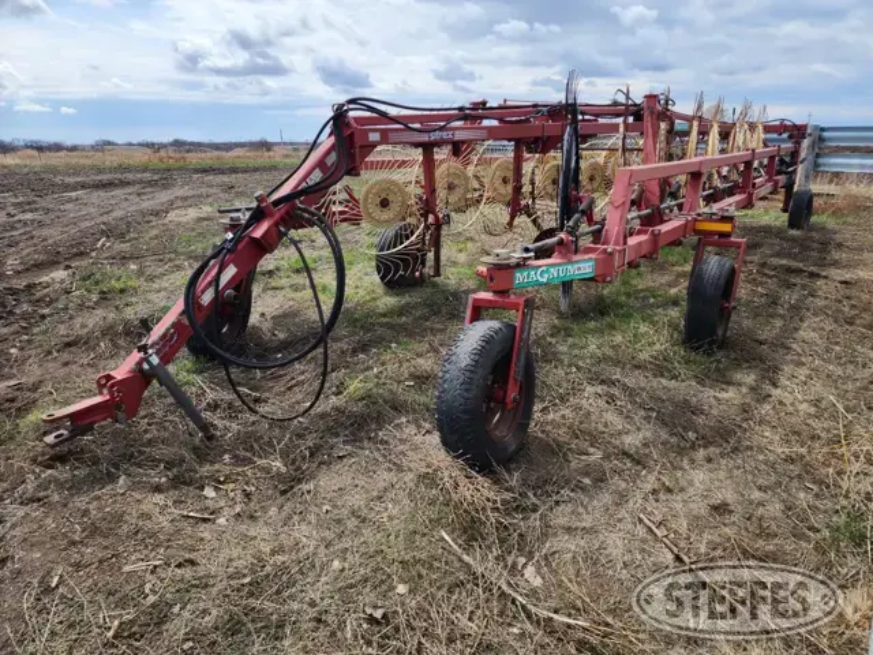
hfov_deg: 73.9
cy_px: 328
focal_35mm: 23
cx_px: 436
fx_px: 580
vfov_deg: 58.9
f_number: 1.8
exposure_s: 1/1036
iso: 12
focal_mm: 6.4
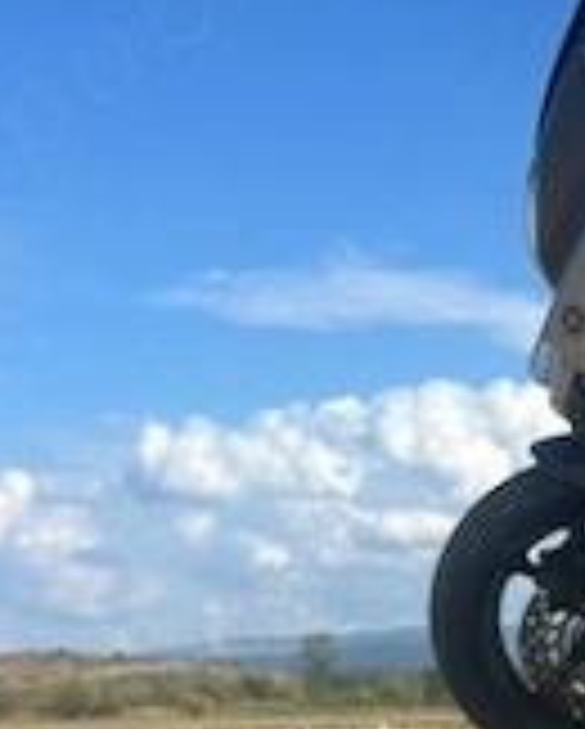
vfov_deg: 19.9
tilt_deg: +0.3
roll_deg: +2.5
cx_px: 1156
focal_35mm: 94
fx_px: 2031
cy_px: 666
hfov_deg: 13.9
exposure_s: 1/4274
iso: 50
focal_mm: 5.7
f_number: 1.5
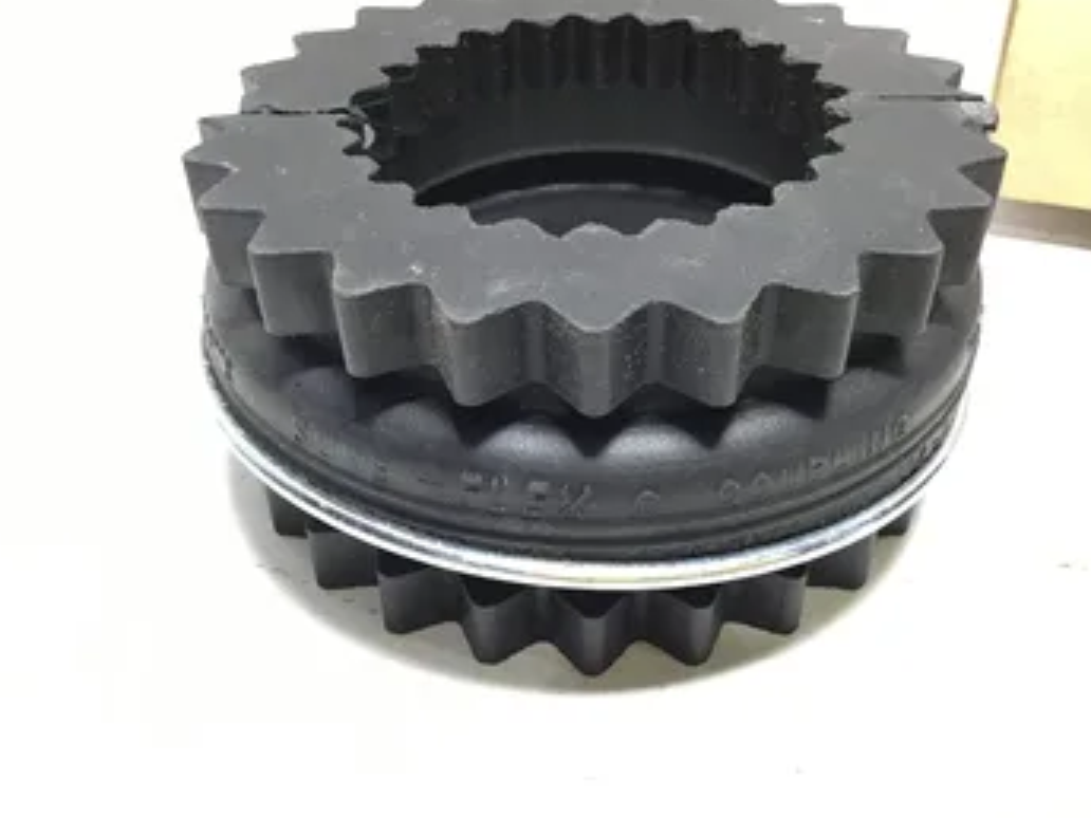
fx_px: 1135
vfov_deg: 39.6
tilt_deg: -39.8
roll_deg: +1.0
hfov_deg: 51.3
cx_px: 584
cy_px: 438
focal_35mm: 36
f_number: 2.4
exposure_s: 1/30
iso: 25
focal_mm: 3.3
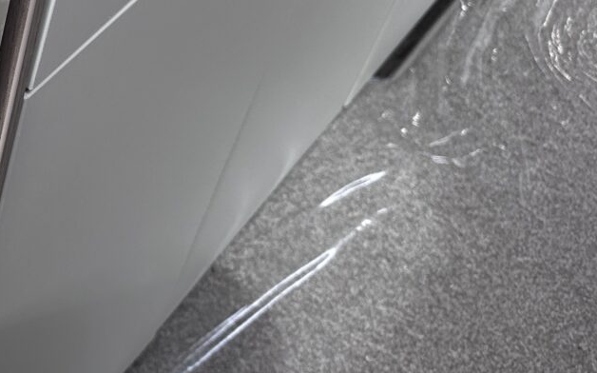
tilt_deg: -39.1
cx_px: -292
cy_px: -76
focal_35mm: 83
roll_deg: -4.0
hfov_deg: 21.2
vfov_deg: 15.2
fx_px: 1350
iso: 80
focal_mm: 6.86
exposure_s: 1/285
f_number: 1.78
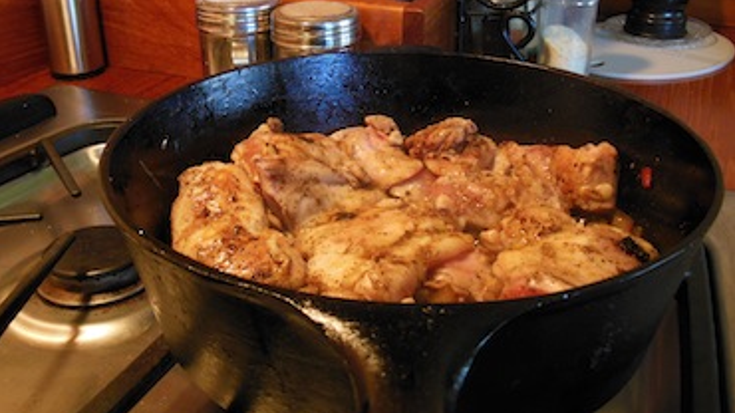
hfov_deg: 47.4
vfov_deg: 27.6
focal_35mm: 43
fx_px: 838
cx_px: 368
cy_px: 150
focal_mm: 6.9
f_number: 4.1
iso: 400
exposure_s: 1/6
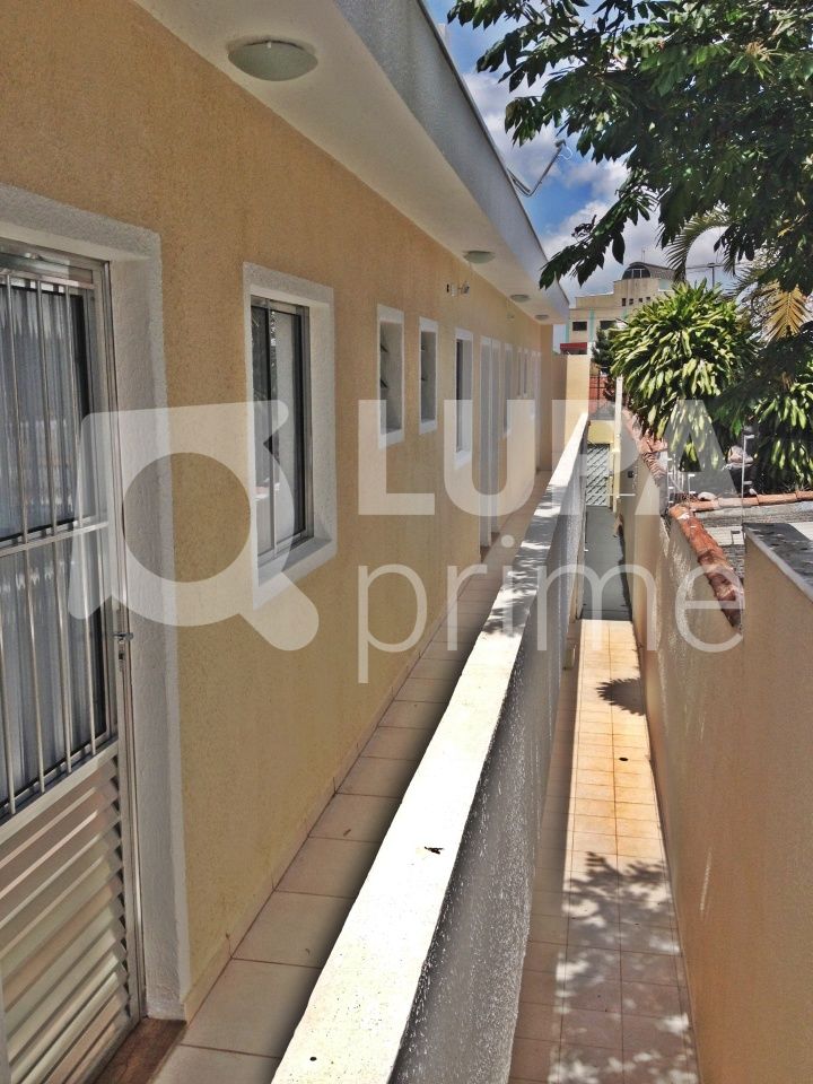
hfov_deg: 40.7
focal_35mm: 35
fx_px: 1096
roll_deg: -1.1
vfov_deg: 52.6
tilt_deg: -7.8
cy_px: 542
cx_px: 406
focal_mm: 4.28
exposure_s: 1/1972
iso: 50
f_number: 2.4
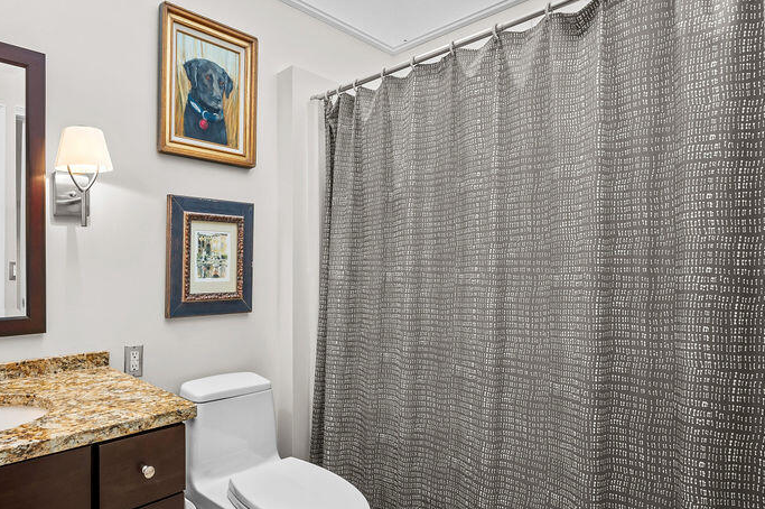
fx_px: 446
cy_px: 264
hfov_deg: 78.2
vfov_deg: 59.4
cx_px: 246
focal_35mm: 21
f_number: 10
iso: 250
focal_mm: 14
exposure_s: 1.3
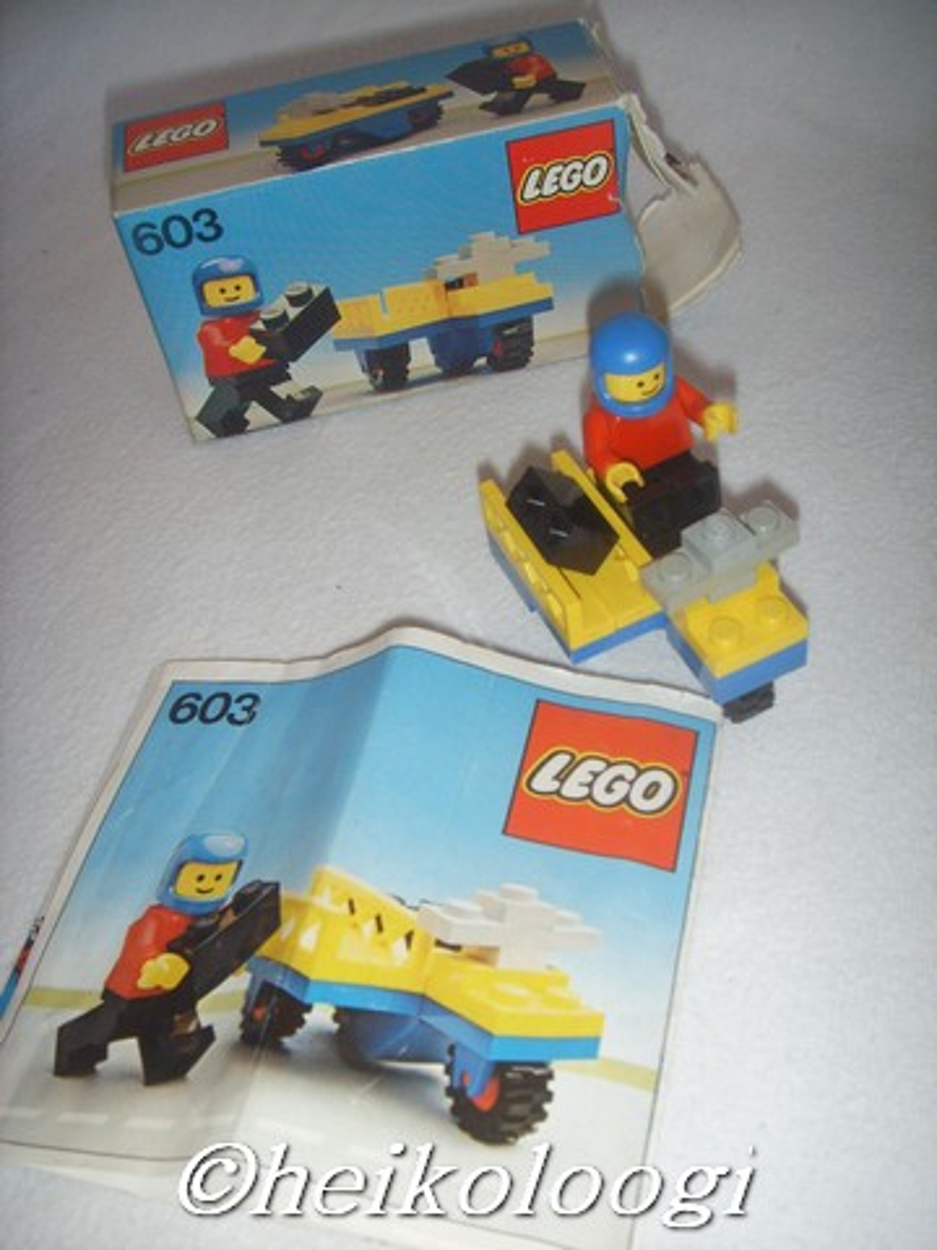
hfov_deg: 36.8
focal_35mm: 39
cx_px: 468
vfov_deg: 47.9
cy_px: 625
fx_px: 1408
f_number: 3.5
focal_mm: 6.6
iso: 100
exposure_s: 1/45
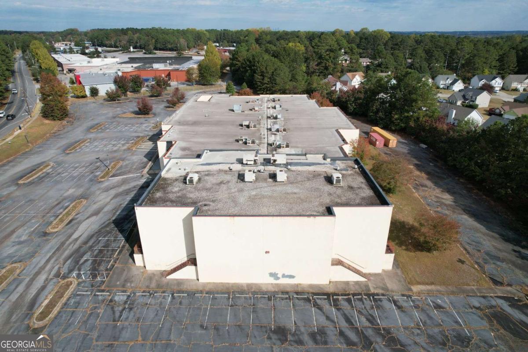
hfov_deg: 78.6
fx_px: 323
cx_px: 264
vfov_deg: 57.2
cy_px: 176
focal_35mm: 22
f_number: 2.8
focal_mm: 8.38
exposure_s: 1/5000
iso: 200
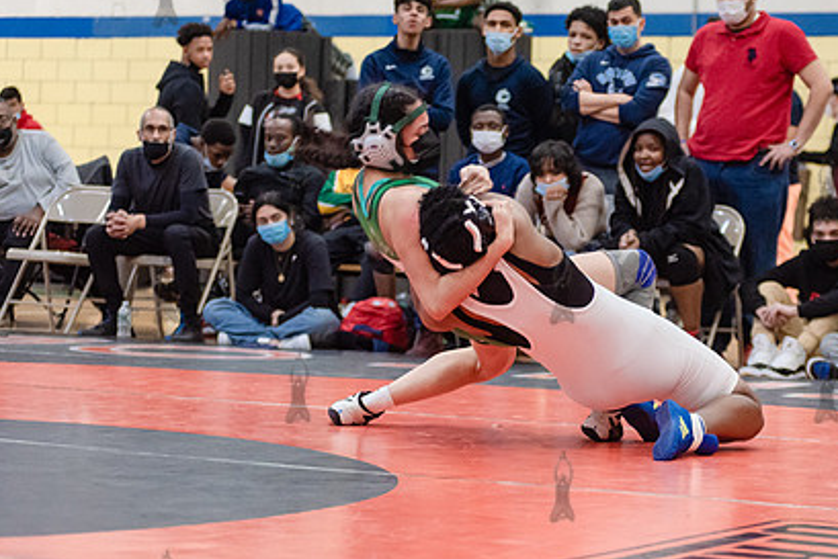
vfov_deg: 12.0
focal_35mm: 114
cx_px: 561
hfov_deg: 17.9
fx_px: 2654
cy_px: 288
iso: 4000
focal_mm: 80
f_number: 3.5
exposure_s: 1/400
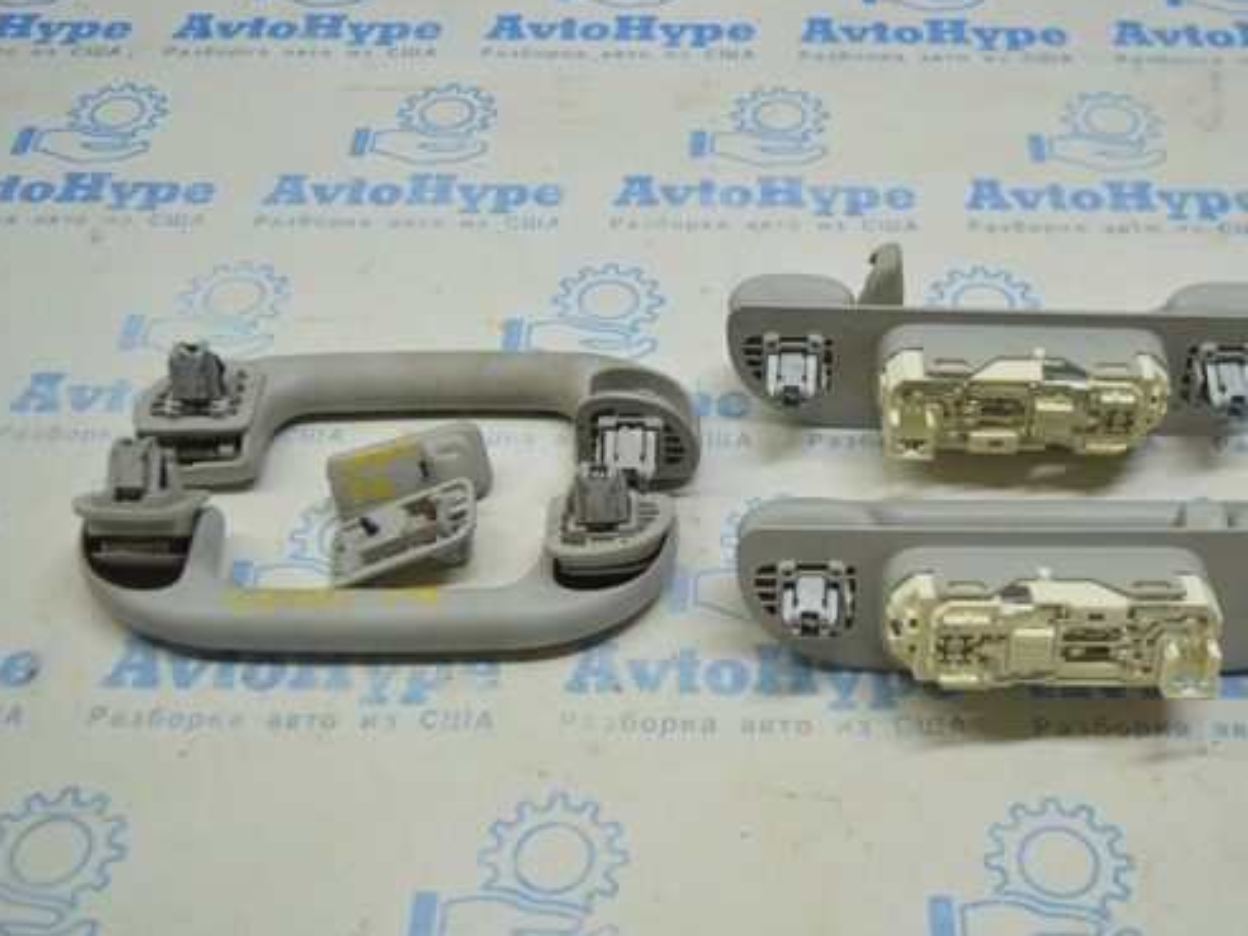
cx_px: 720
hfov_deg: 42.0
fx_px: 1622
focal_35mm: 45
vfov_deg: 32.2
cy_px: 509
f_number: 4
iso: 400
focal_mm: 24
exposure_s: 1/80
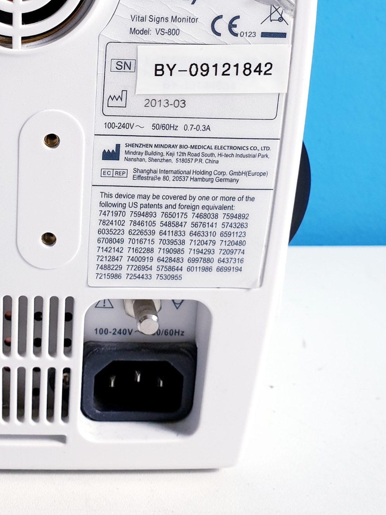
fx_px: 744
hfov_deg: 28.2
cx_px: 50
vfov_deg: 36.9
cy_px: 102
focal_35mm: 50
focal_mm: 4.3
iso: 200
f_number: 2.4
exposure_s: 1/50
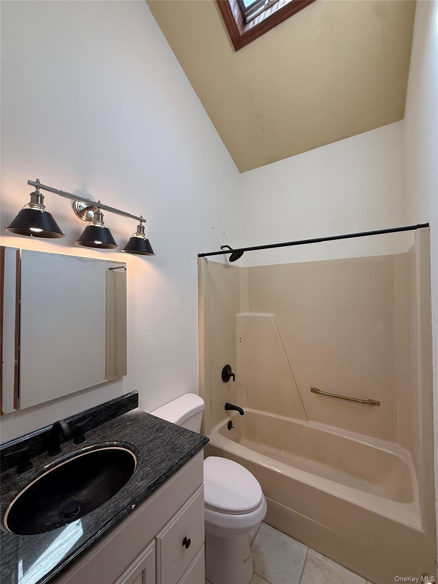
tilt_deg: +2.0
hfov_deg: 85.7
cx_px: 219
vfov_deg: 102.1
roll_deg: +0.6
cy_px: 292
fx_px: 236
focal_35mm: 14
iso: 125
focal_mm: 2.22
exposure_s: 1/120
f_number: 2.2
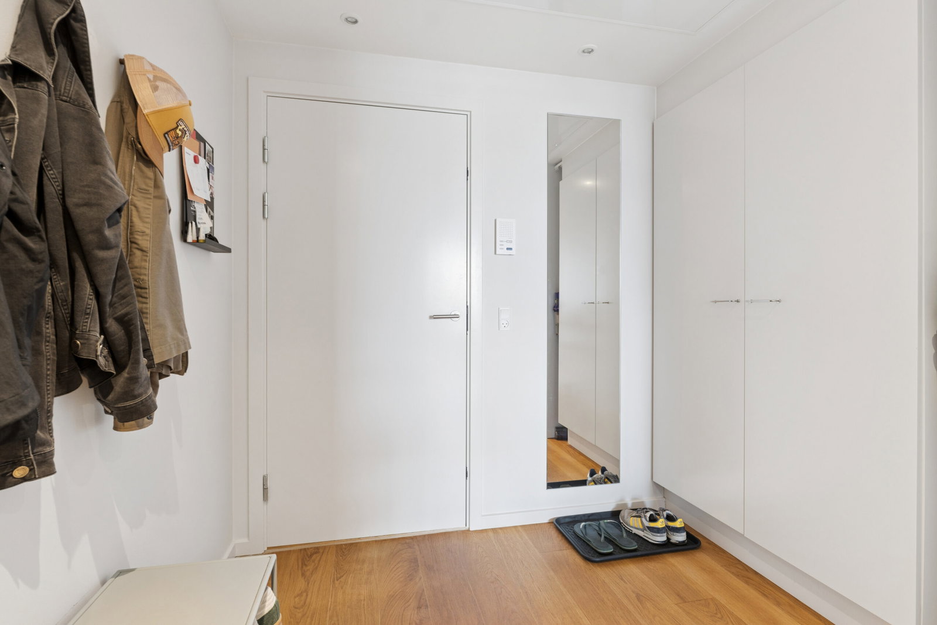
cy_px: 312
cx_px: 468
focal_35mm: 18
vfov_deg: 67.4
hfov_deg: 90.0
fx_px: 469
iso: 200
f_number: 8
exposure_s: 1/3.33
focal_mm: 12
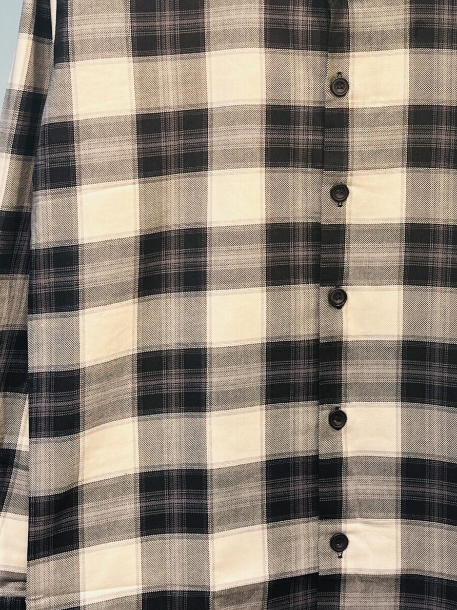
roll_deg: +2.1
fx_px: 986
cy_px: 145
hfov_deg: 25.9
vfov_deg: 33.6
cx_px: 326
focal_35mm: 56
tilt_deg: -2.6
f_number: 1.6
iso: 50
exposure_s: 1/430
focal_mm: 5.1
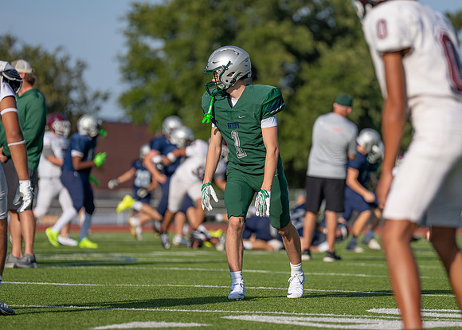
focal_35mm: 264
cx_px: 266
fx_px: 3464
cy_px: 161
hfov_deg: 7.6
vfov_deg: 5.5
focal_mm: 200
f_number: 2.8
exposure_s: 1/3200
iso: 160
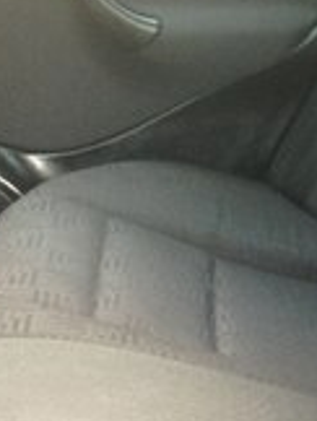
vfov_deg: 18.2
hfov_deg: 14.6
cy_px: 543
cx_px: 75
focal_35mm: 101
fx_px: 1230
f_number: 2.4
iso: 80
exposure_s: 1/20
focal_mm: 4.12
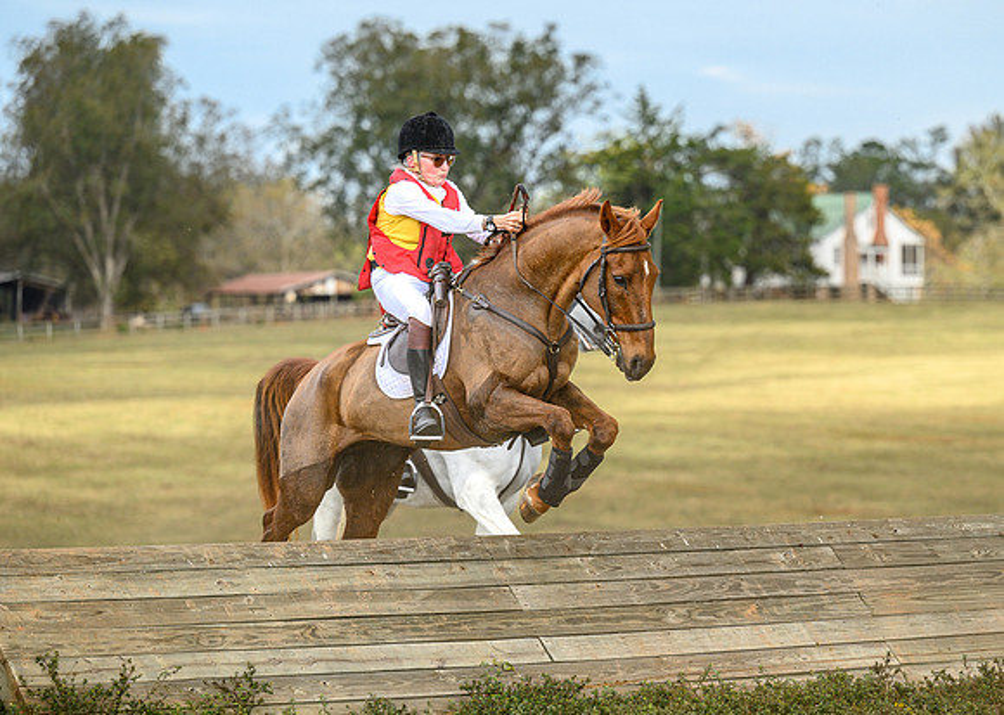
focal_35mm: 173
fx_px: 4942
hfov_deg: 11.6
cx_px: 563
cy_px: 325
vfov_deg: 8.3
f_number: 3.5
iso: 400
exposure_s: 1/800
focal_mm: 140
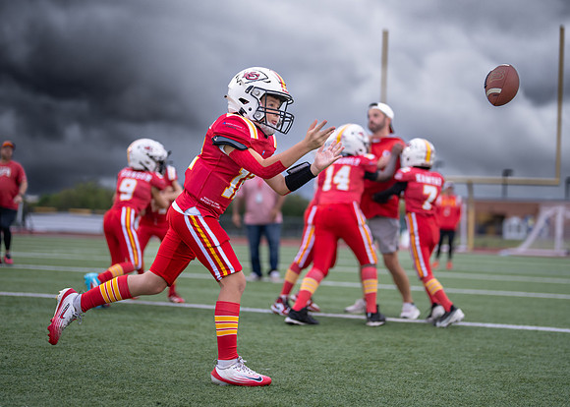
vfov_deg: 23.2
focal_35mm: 61
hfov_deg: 32.1
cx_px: 323
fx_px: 990
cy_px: 181
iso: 160
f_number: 1.2
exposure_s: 1/1000
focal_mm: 50
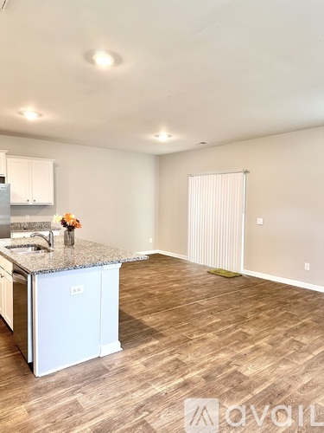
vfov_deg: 71.6
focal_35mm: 24
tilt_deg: -1.9
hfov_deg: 56.8
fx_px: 300
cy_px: 216
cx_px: 162
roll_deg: -1.1
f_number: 1.78
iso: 250
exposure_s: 1/60
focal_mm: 6.86
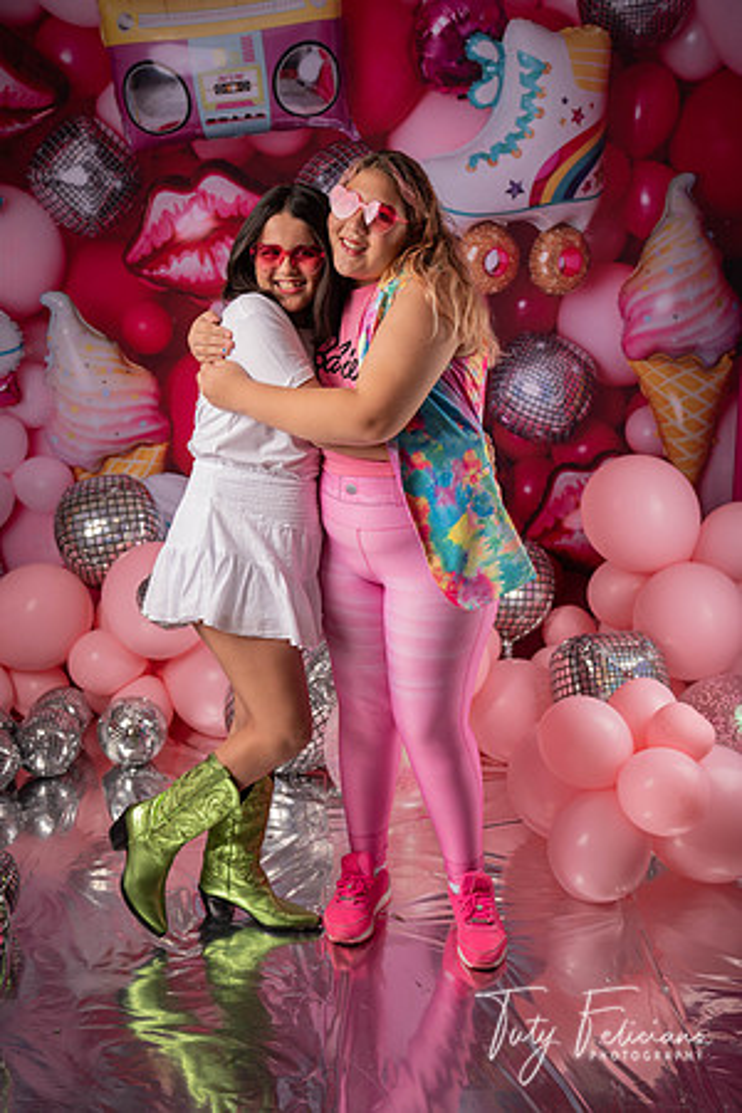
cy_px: 556
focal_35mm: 40
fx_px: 1237
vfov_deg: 48.5
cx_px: 371
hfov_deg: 33.4
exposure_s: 1/160
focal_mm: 40
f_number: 4
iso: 125
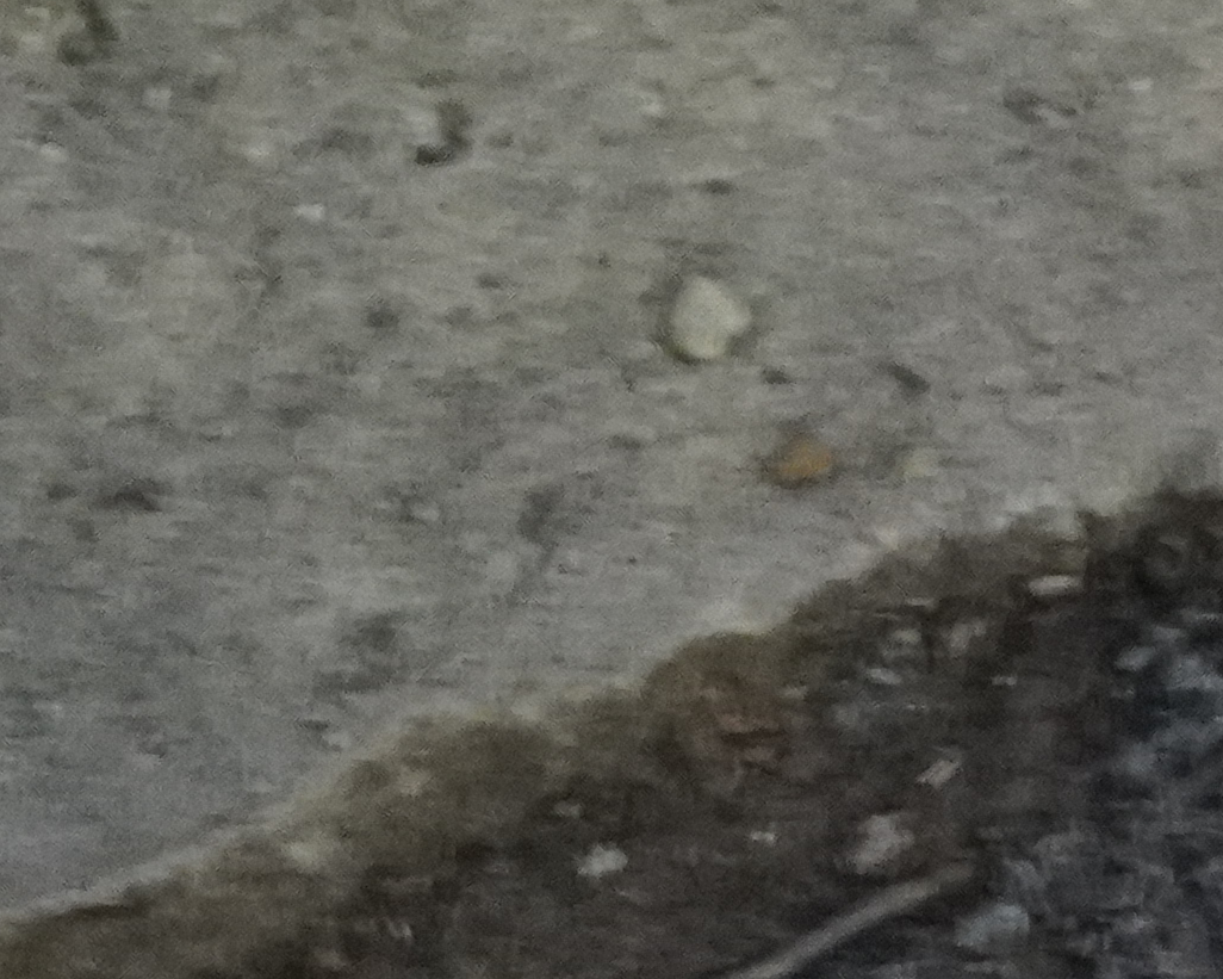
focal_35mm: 272
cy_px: 1244
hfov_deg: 7.0
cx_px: 2035
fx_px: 9837
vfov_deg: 5.7
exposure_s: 1/13
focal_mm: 33
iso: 6400
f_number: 5
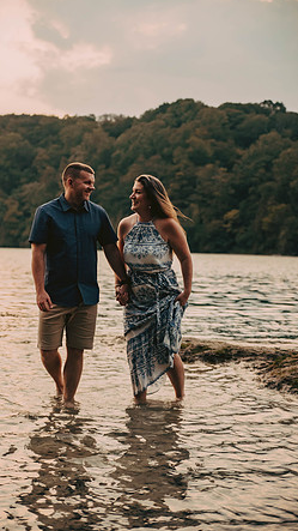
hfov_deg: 18.2
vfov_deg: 31.9
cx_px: 122
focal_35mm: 66
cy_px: 263
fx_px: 928
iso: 2000
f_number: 2.8
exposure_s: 1/2500
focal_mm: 62
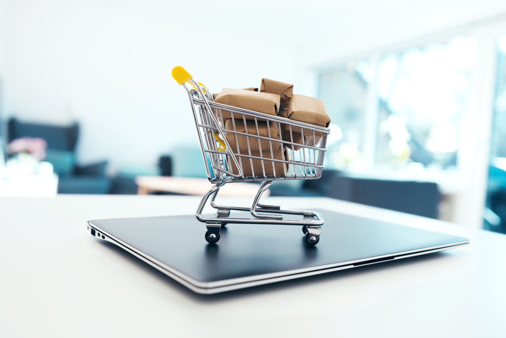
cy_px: 169
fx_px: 450
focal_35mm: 32
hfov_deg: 58.7
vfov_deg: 41.1
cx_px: 253
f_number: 4
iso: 640
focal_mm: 32
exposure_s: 1/400
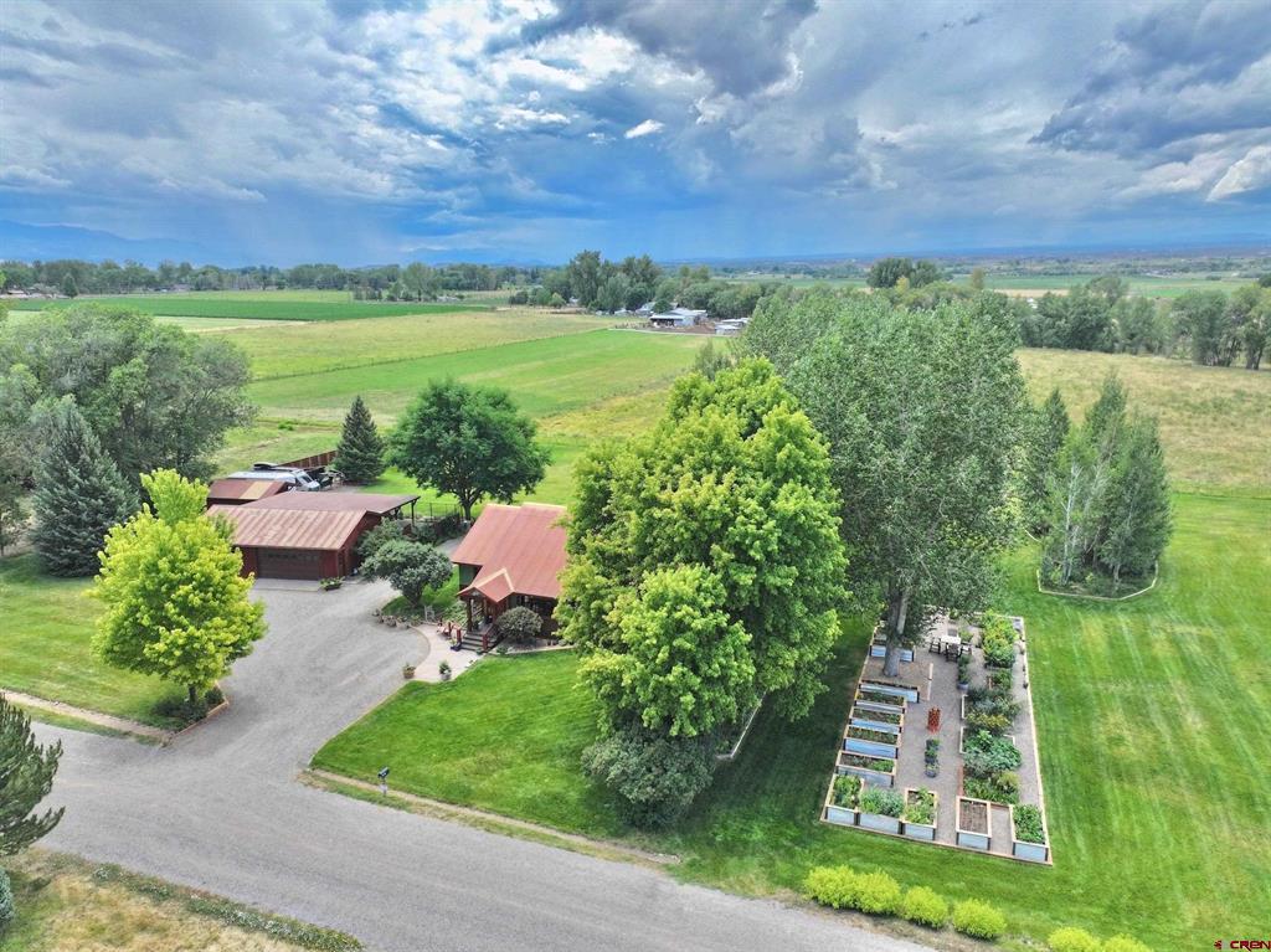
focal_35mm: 24
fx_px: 881
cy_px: 476
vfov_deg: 56.8
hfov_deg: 71.6
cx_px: 636
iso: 390
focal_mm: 12.29
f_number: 2.8
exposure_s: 1/1600
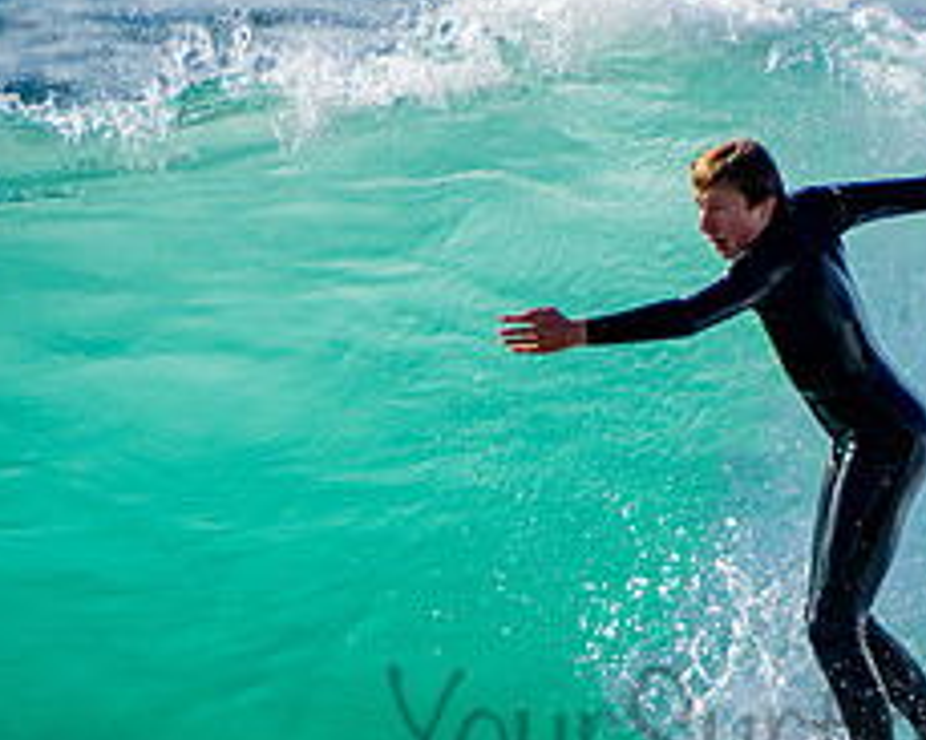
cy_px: 693
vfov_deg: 1.1
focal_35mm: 1428
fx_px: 39119
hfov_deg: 1.4
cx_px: 805
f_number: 5.6
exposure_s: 1/2000
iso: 250
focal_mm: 400
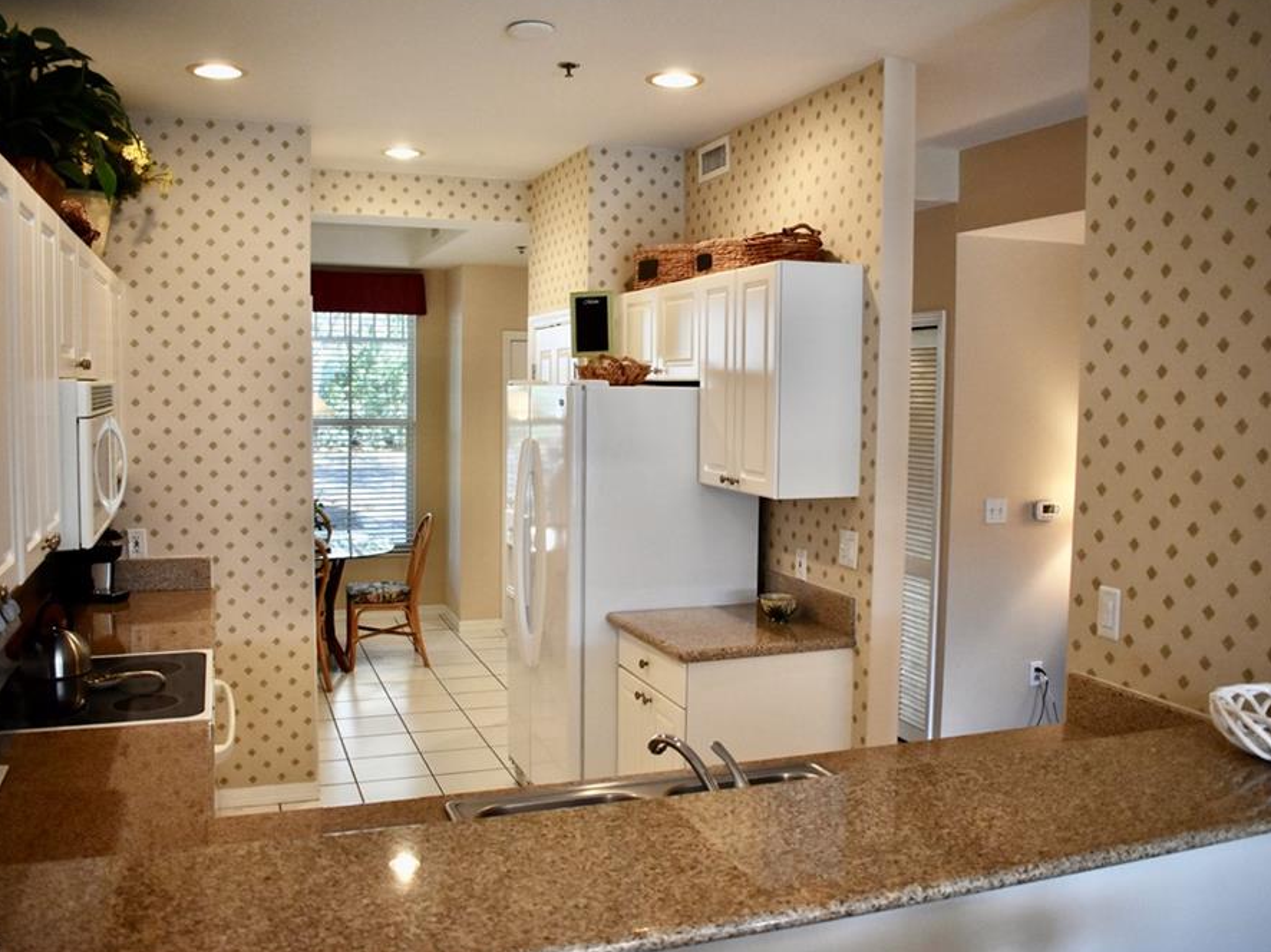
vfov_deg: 46.8
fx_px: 1101
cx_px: 633
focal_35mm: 30
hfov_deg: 60.0
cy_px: 469
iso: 800
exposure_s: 1/160
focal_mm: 18
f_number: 3.5
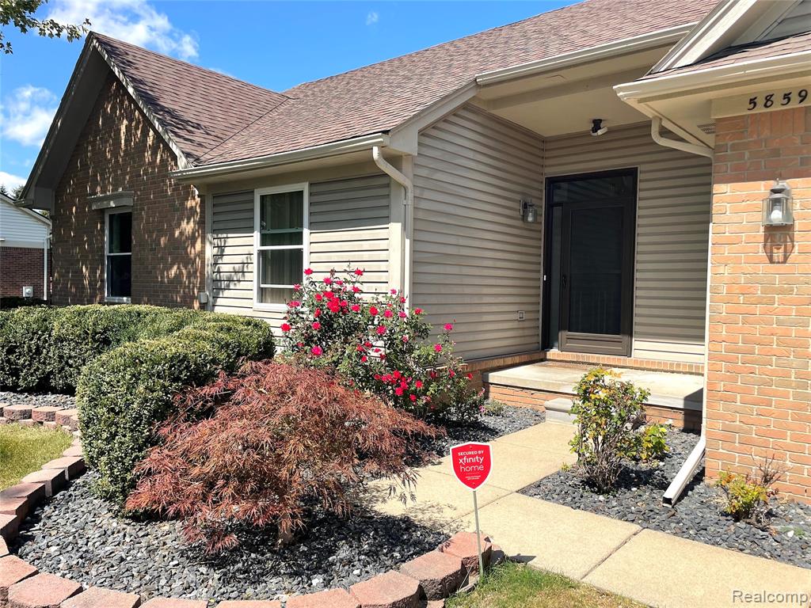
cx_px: 406
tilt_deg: -1.8
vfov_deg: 53.1
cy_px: 304
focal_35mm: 26
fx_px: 609
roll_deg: -0.6
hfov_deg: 67.3
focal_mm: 4.2
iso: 32
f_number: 1.6
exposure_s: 1/2398
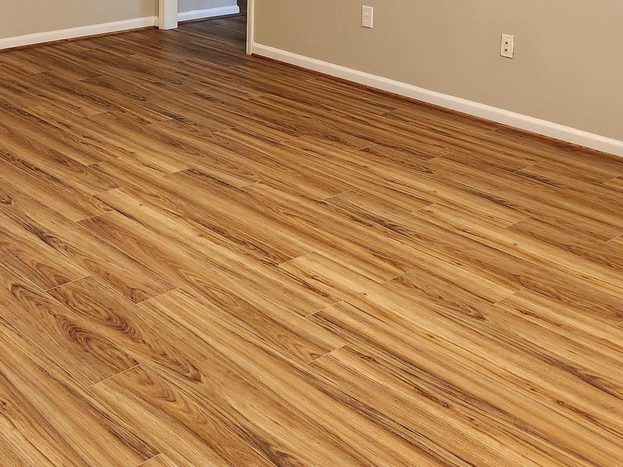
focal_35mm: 52
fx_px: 936
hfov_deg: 36.2
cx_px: 172
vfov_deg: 26.2
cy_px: -25
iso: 400
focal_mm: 5.4
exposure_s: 1/120
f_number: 1.8
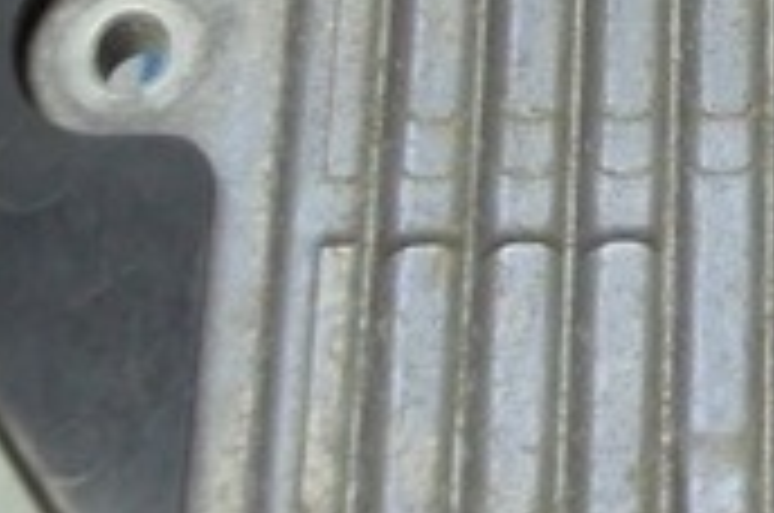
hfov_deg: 12.5
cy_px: -34
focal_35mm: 161
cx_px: 914
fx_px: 3455
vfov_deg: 8.4
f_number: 3.5
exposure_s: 1/80
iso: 400
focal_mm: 18
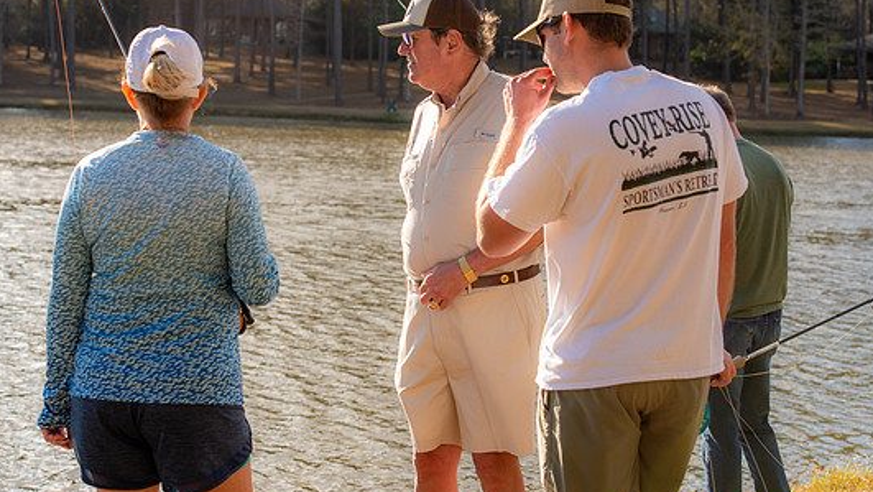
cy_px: 201
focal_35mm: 80
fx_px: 1852
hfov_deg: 26.5
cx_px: 460
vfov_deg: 15.1
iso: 100
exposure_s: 1/200
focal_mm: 70
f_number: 6.3
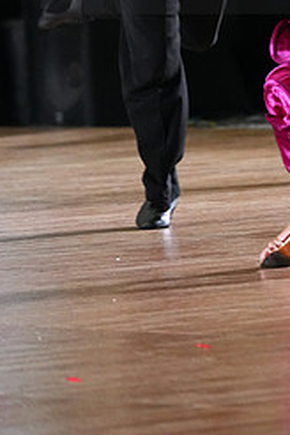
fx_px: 5703
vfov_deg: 4.4
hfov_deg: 2.9
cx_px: 321
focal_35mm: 472
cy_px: -44
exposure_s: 1/400
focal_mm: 200
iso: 8000
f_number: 4.5
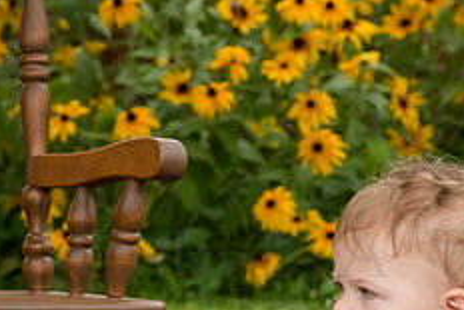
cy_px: 334
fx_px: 3663
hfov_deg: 7.2
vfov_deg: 4.8
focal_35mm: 284
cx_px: 442
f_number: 11
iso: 500
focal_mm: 105
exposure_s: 1/320
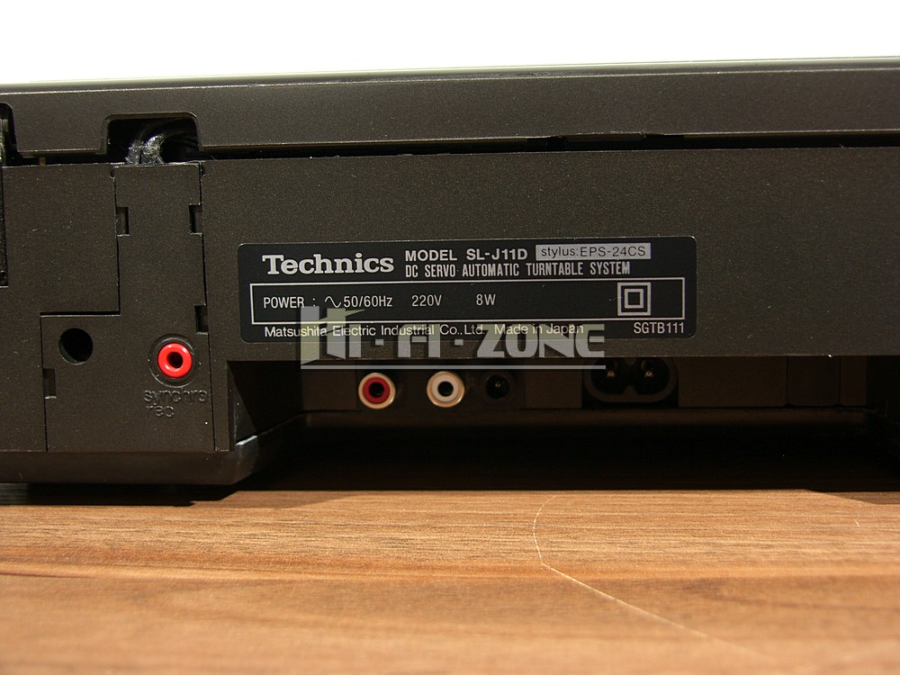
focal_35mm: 55
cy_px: 338
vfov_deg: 26.6
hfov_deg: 34.9
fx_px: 1430
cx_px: 450
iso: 50
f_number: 2.8
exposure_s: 1/50
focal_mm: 14.2
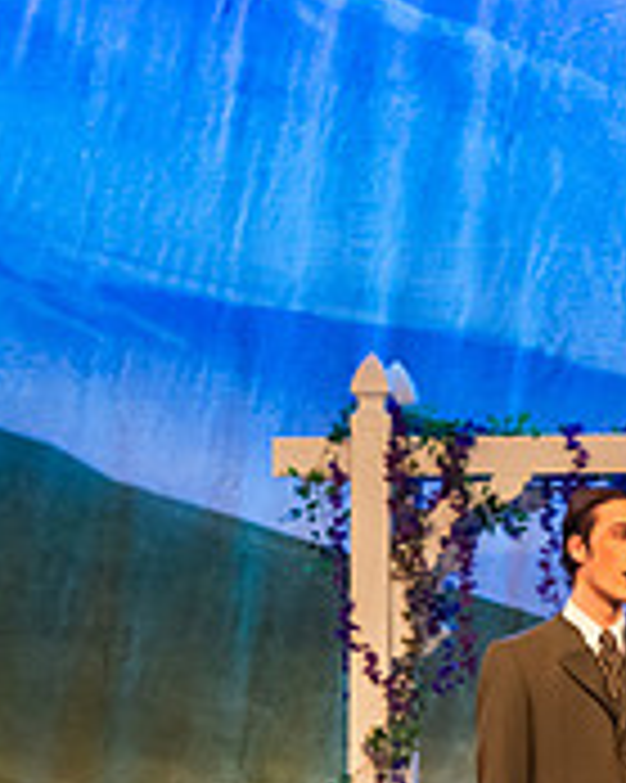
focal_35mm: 328
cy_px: 774
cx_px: 635
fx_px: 7603
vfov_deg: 5.9
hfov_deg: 4.7
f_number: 3.2
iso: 3200
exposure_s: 1/250
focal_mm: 135
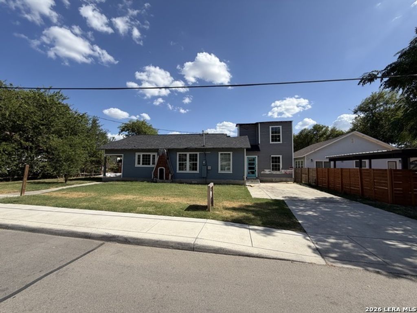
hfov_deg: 102.1
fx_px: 169
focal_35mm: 14
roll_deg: +0.5
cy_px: 156
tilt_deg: +2.6
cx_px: 208
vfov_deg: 85.7
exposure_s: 1/942
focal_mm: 2.22
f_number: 2.2
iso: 20
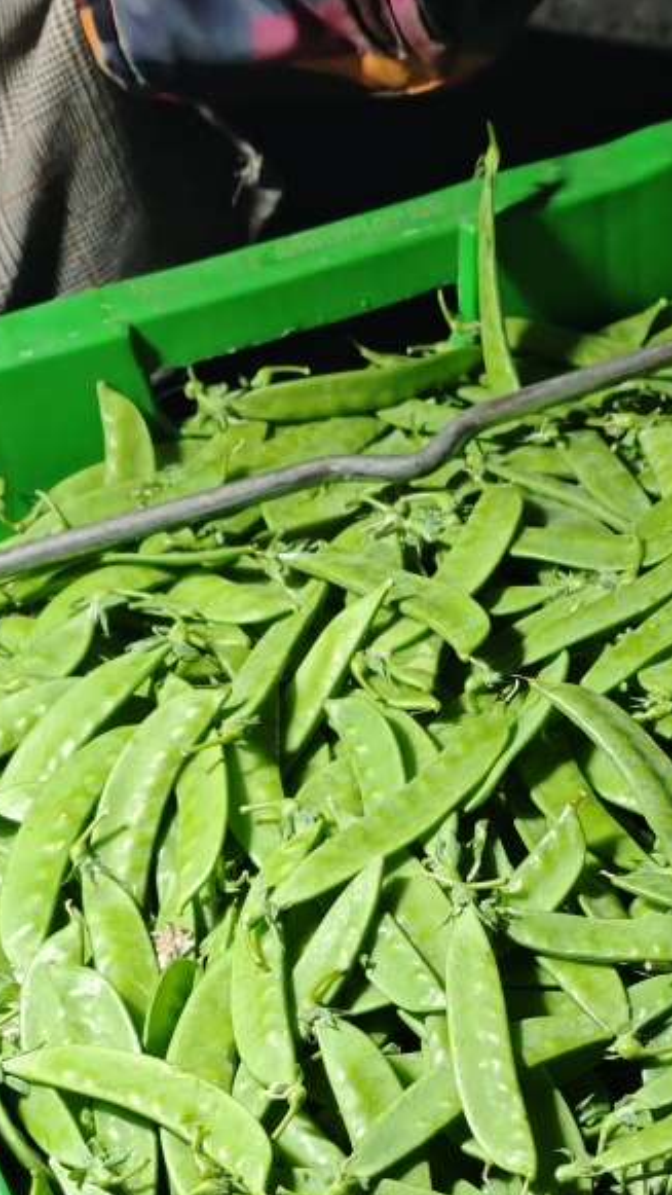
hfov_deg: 12.8
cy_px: 1025
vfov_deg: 22.3
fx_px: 2976
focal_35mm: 94
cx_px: 594
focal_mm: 6.68
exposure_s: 1/50
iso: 400
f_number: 1.44
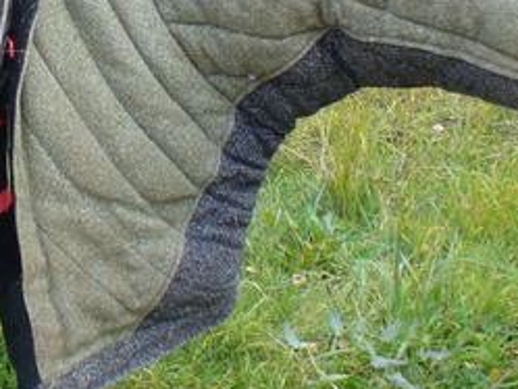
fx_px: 1422
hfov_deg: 19.9
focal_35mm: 95
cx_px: -17
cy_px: -6
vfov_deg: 15.3
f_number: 2.8
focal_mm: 6.1
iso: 80
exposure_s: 1/200
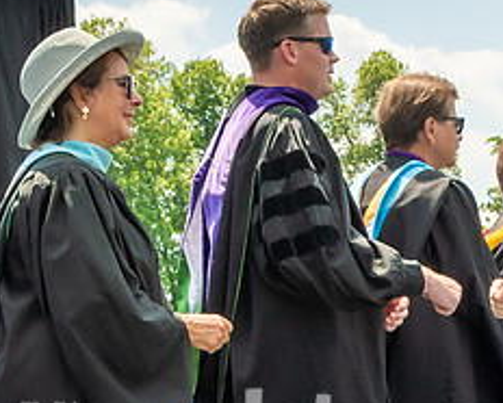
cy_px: 240
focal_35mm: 122
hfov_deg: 15.8
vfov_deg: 12.7
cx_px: 264
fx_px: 1818
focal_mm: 20
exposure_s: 1/800
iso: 200
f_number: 7.1
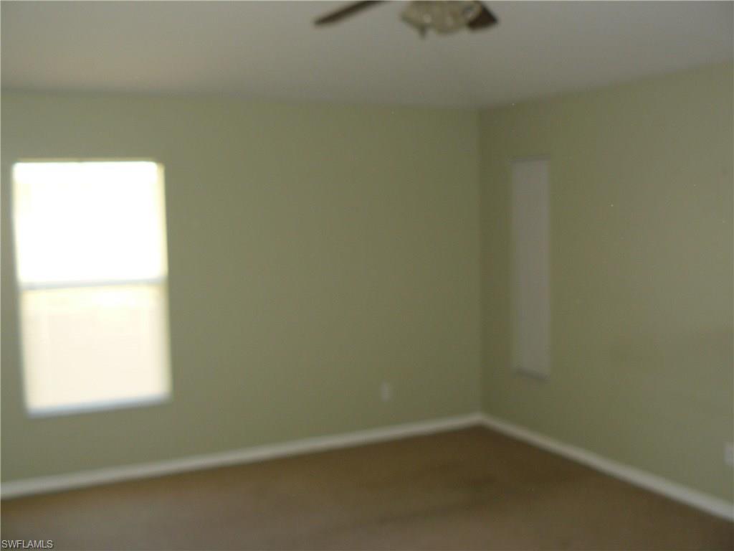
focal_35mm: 36
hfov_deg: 51.4
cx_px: 367
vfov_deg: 39.7
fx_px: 763
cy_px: 276
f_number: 2.8
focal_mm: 6
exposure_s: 1/30
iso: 100
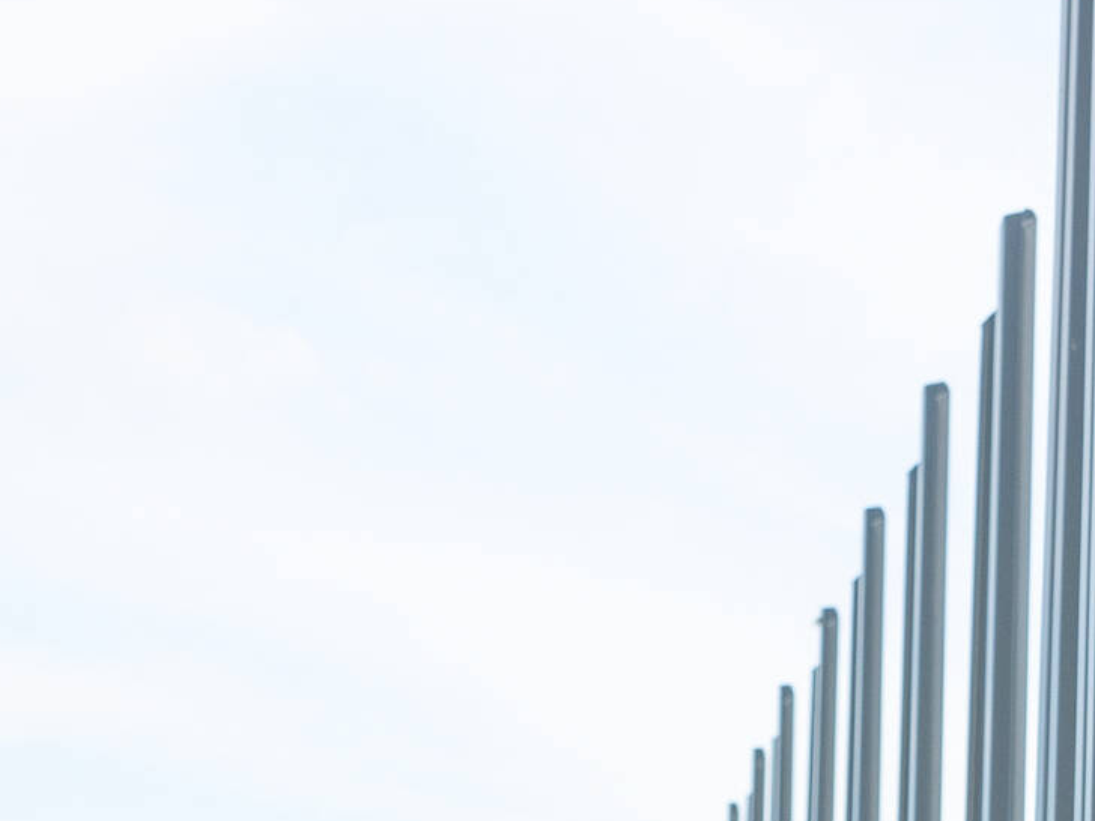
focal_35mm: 84
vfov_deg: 15.6
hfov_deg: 23.3
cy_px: 1366
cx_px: 593
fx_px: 2657
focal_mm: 12
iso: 200
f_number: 4
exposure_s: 1/640
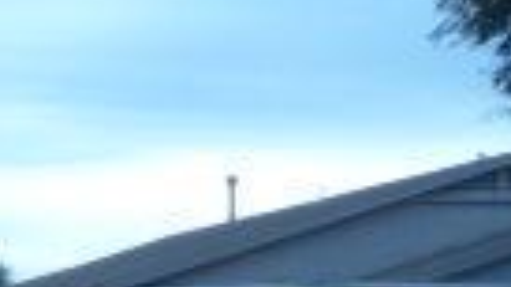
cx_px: -582
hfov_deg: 12.7
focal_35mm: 143
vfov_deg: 8.0
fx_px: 1937
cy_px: 626
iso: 100
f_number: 3.3
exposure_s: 1/640
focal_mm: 4.7
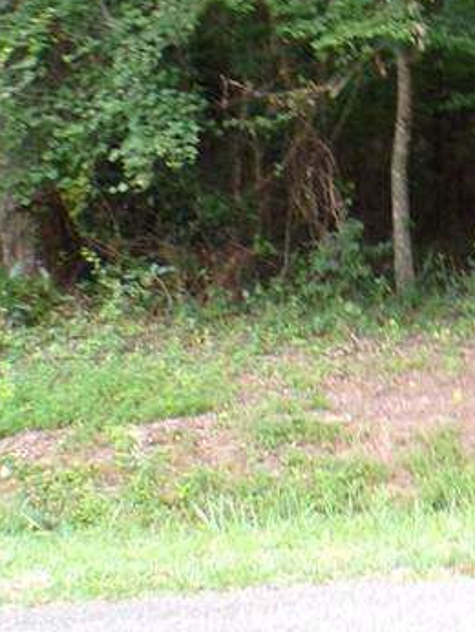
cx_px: 831
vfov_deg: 26.7
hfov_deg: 17.3
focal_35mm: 71
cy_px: 91
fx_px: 1297
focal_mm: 4.3
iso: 155
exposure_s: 1/34
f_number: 3
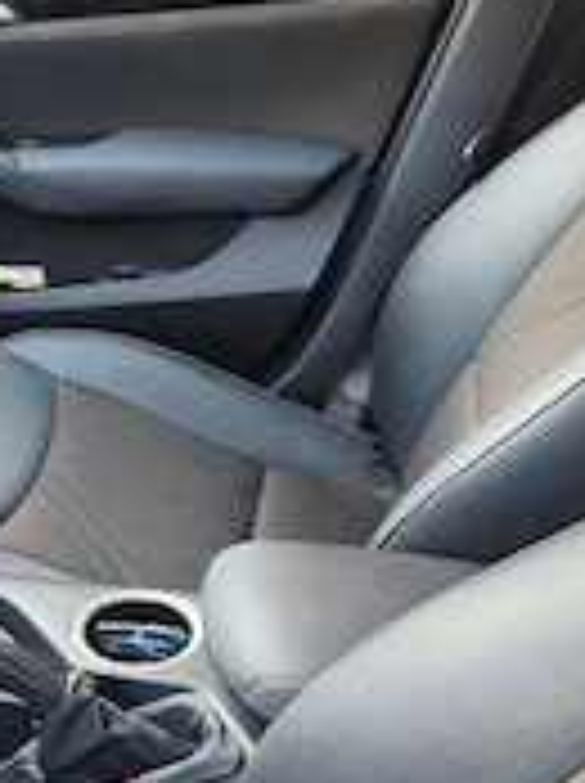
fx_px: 1197
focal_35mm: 53
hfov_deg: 26.1
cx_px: 4
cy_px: 657
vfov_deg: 34.8
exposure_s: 1/50
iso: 200
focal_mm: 6.18
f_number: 1.65
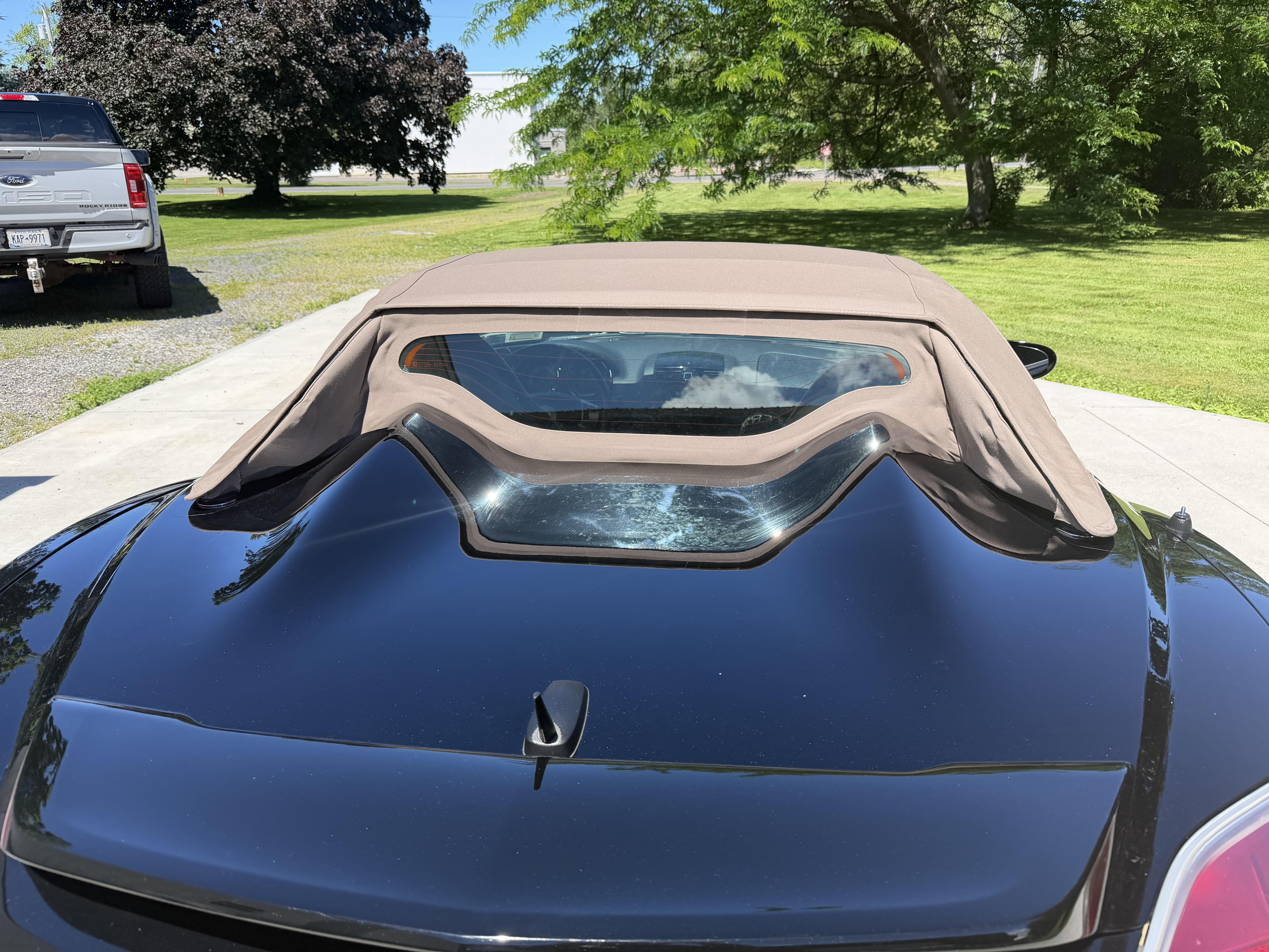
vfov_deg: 56.8
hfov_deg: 71.6
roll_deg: +2.4
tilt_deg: -19.7
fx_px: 880
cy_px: 476
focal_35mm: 24
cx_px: 634
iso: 100
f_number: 1.78
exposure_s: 1/2611
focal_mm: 6.76
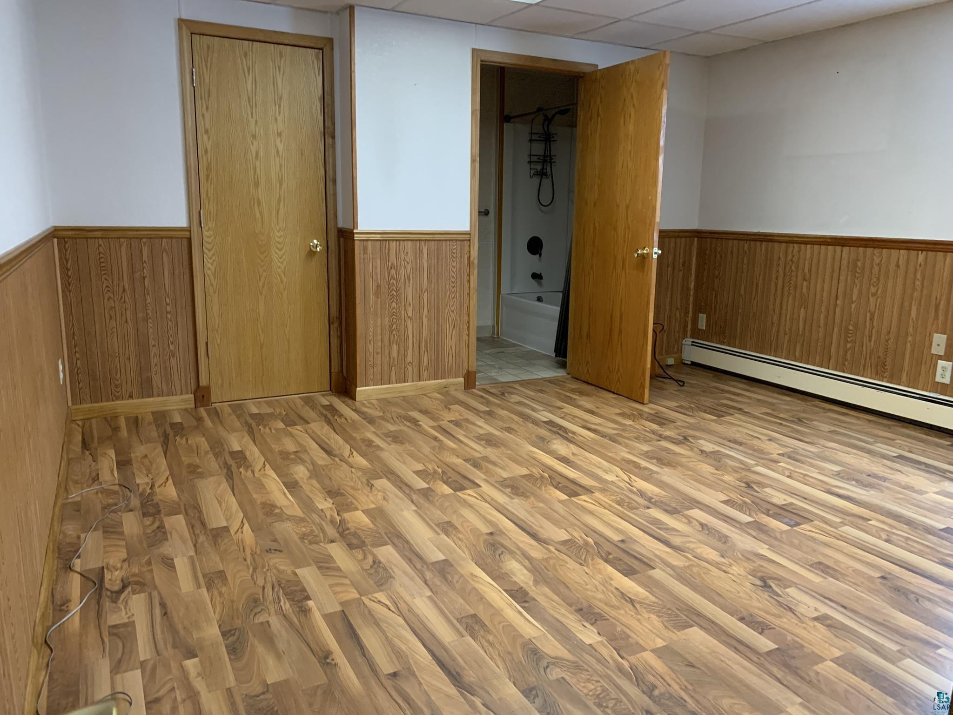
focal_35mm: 26
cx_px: 476
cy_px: 358
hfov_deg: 67.3
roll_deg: -0.7
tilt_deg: -10.2
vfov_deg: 53.1
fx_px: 716
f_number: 1.8
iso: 400
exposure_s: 1/40
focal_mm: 4.25
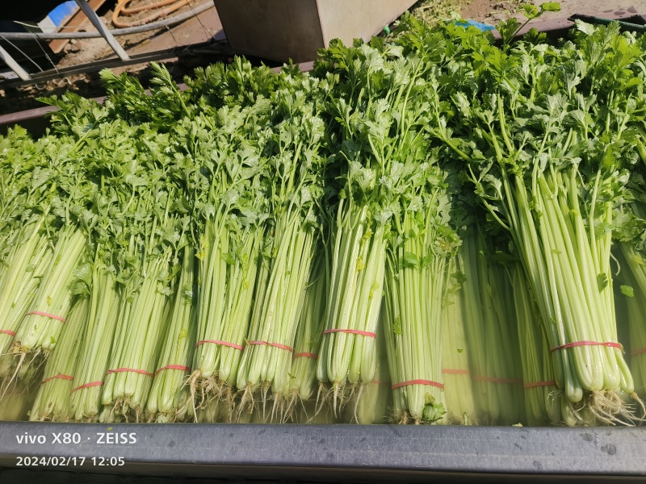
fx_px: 429
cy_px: 242
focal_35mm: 23
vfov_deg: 58.9
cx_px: 323
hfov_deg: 73.9
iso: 100
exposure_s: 1/2193
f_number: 1.75
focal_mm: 5.5
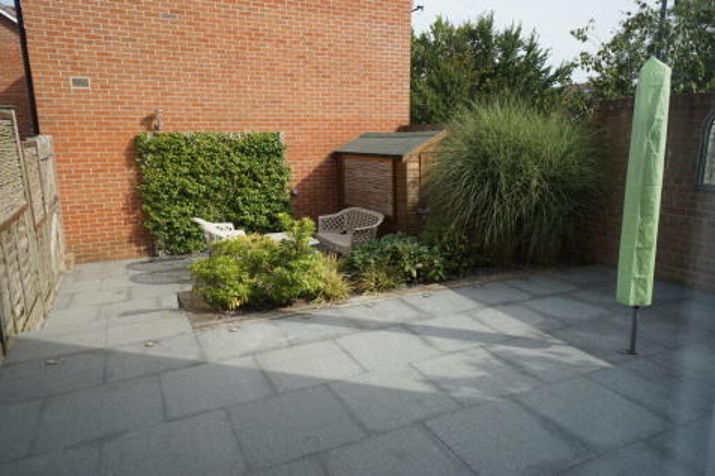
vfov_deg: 53.1
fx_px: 476
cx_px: 358
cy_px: 238
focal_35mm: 24
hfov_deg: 73.8
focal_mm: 16
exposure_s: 1/125
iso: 100
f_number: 8
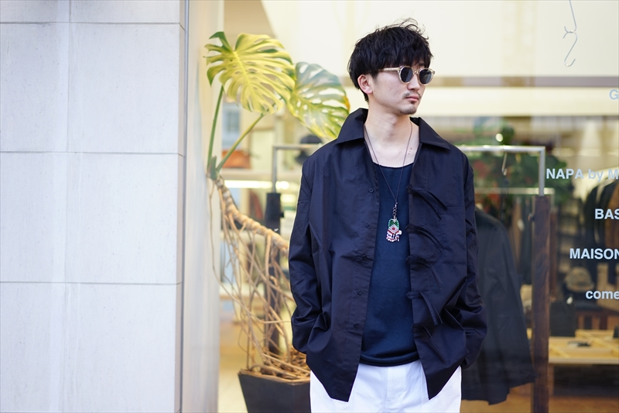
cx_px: 310
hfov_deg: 36.3
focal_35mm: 55
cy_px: 206
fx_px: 945
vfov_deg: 24.6
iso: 160
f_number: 1.8
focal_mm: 55
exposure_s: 1/60
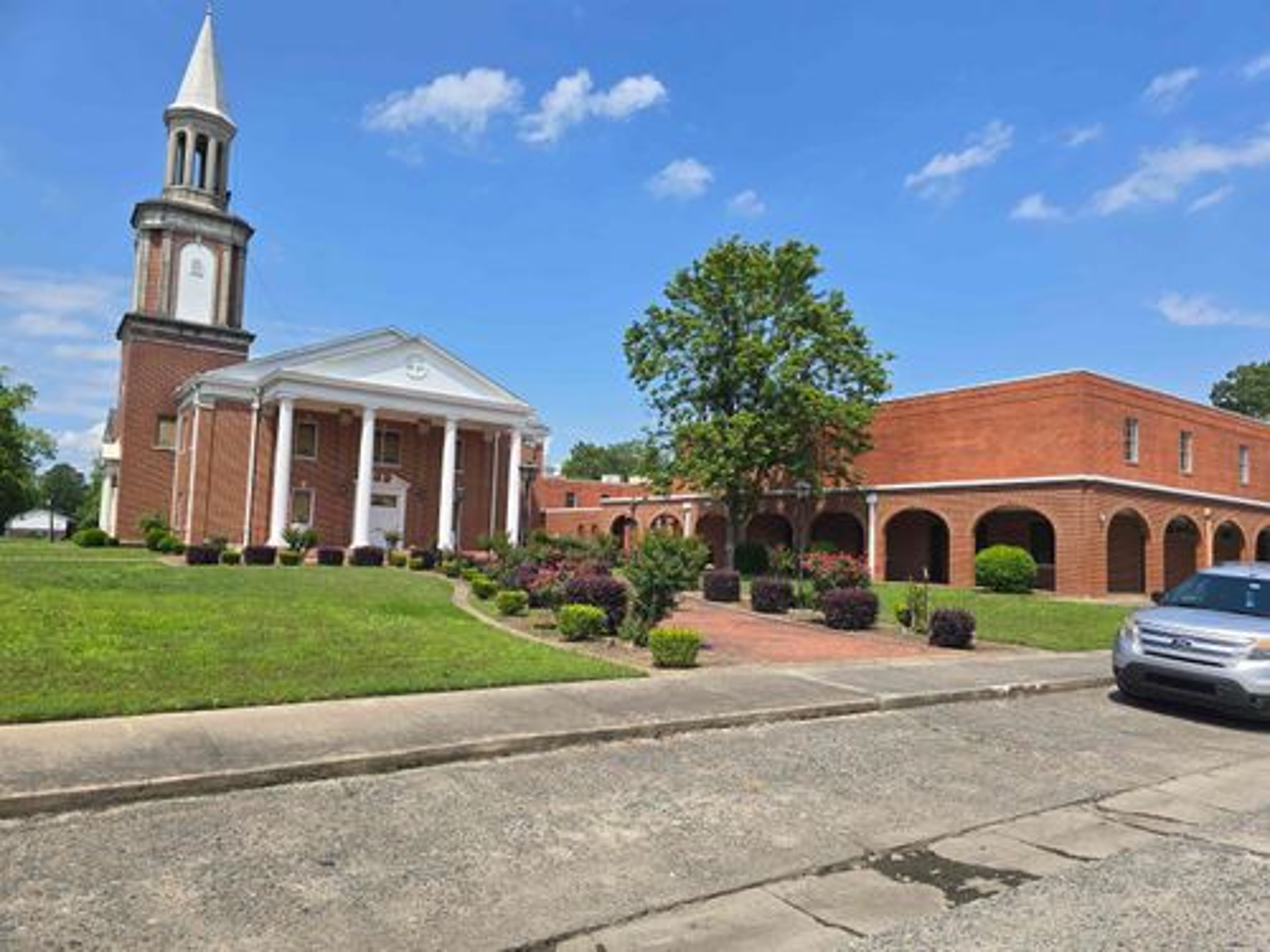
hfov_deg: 73.9
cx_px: 635
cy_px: 476
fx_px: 844
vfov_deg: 58.9
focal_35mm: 23
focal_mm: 6.3
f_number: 1.7
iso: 12
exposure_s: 1/912
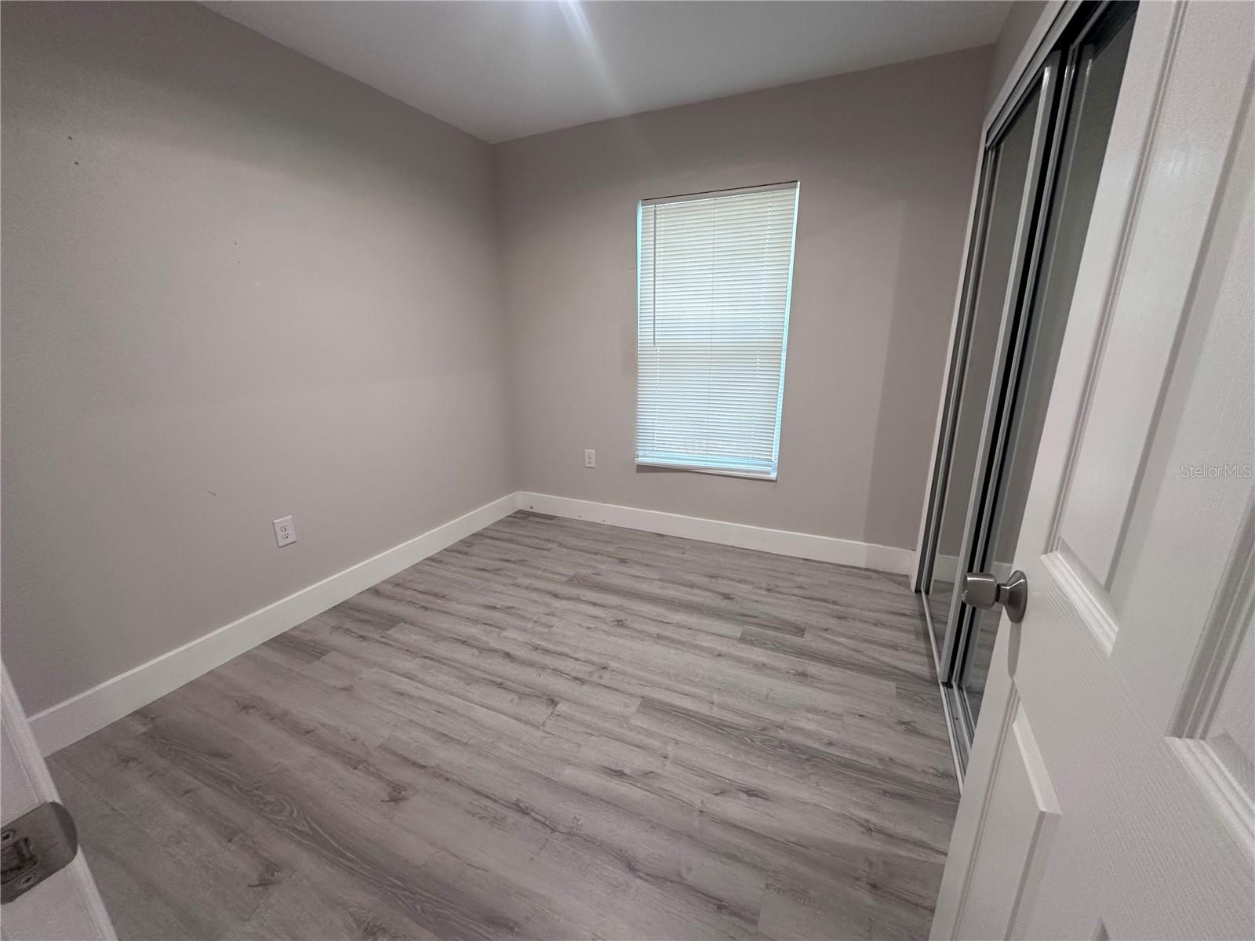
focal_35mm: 14
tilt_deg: -14.2
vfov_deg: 85.7
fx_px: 508
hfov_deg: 102.1
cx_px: 628
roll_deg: +1.0
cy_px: 470
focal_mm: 2.22
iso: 160
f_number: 2.2
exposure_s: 1/60
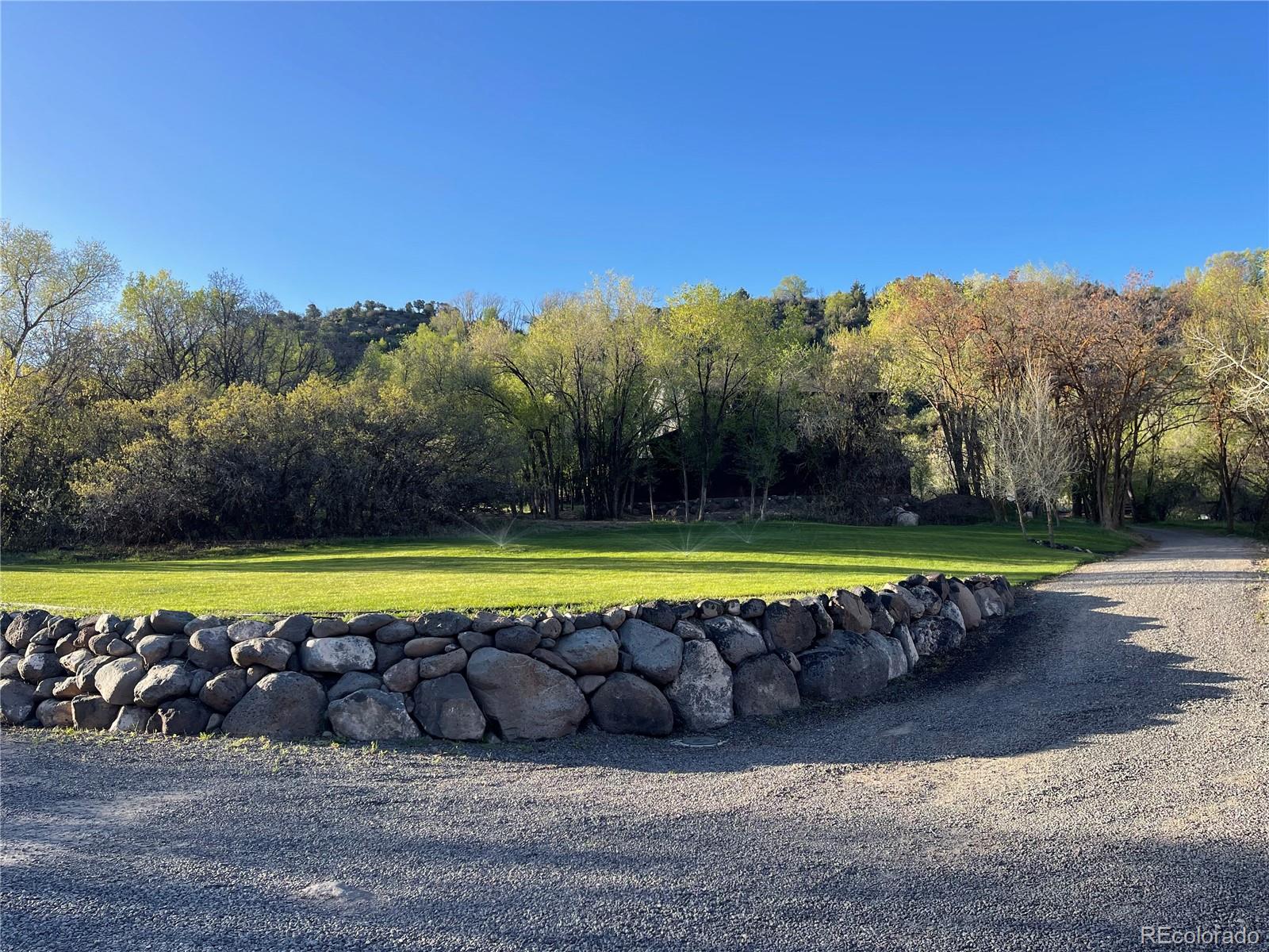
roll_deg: +2.1
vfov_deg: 54.9
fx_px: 916
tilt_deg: +4.3
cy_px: 476
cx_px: 634
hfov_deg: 69.4
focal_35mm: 25
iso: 32
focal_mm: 5.1
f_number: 1.6
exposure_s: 1/1130
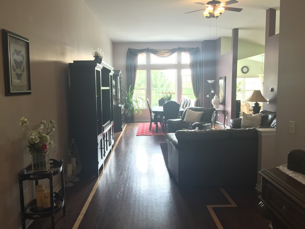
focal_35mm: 29
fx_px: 256
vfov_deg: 48.2
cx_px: 152
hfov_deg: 61.7
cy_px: 114
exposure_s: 1/30
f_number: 2.2
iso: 80
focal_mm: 4.15
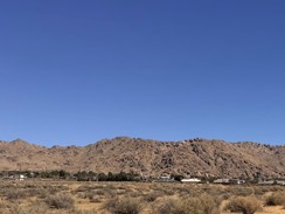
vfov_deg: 22.5
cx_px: 329
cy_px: 205
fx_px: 519
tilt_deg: -0.6
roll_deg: -0.7
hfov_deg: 27.5
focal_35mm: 63
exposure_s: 1/11905
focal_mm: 6.76
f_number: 1.78
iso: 80
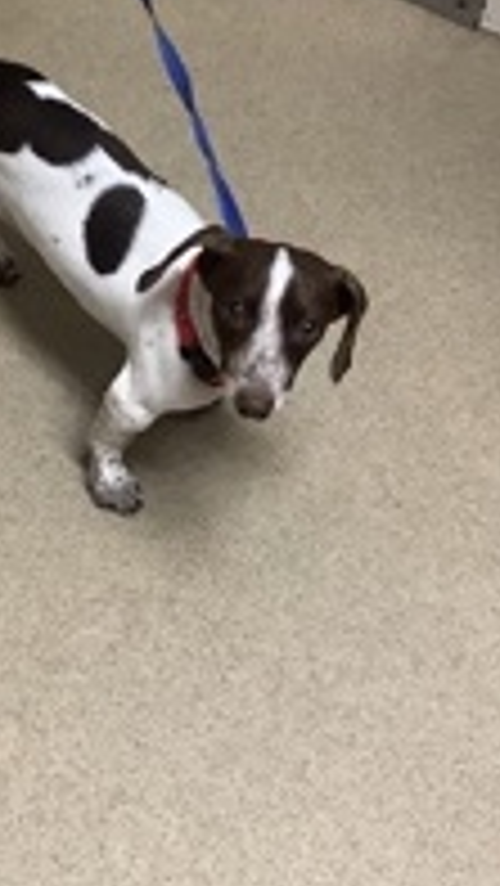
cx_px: 97
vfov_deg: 29.2
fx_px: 1695
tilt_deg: -51.7
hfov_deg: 16.7
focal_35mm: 72
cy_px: 558
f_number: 2.4
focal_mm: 3.3
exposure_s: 1/60
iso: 250
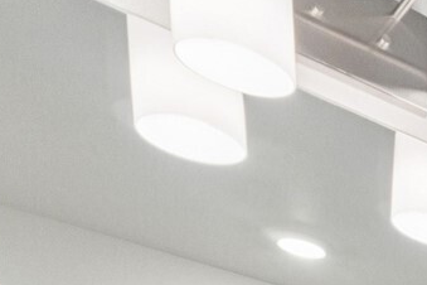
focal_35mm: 75
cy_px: 697
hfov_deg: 15.4
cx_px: 1010
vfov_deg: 13.2
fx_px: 890
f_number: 9
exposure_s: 1/30
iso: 500
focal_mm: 10
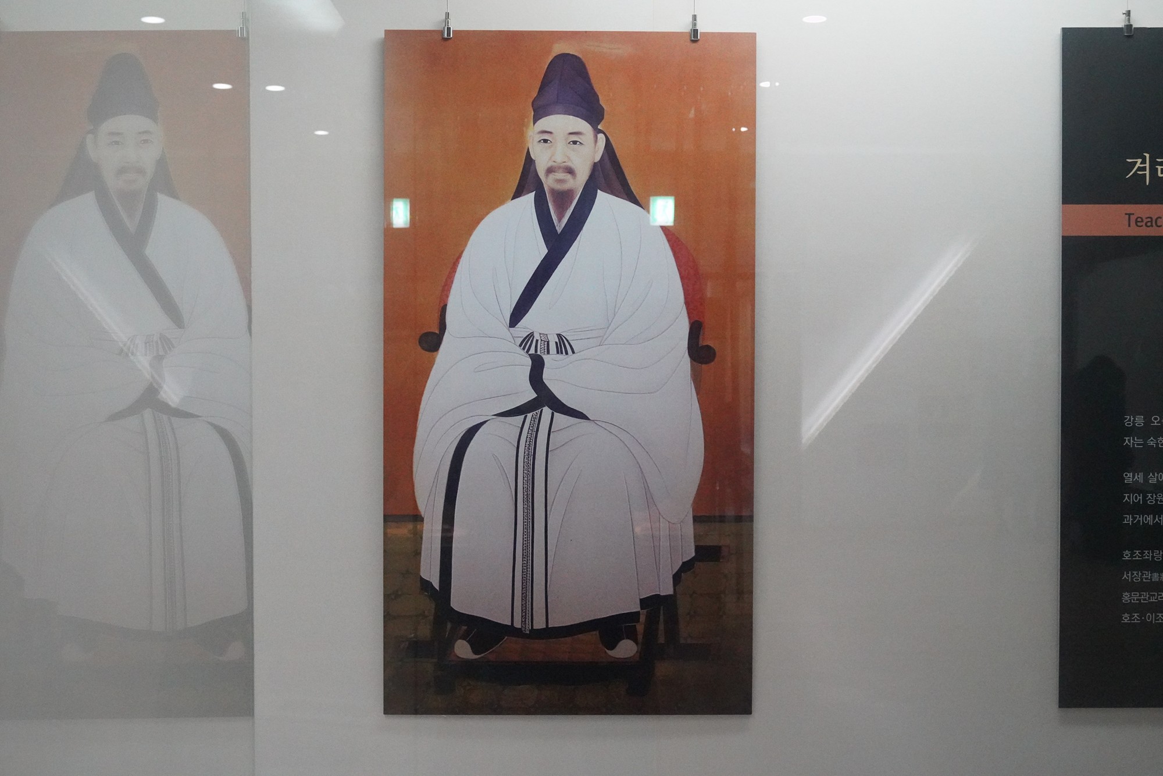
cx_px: 582
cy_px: 388
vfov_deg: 28.7
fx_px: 1518
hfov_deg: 41.9
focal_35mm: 47
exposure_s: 1/100
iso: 20000
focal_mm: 47
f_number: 8
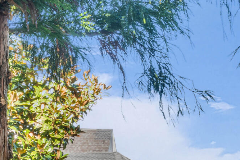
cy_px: 209
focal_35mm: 108
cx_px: 207
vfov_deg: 12.3
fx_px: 720
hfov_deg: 18.7
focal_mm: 24
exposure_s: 1/2.5
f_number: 22
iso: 50
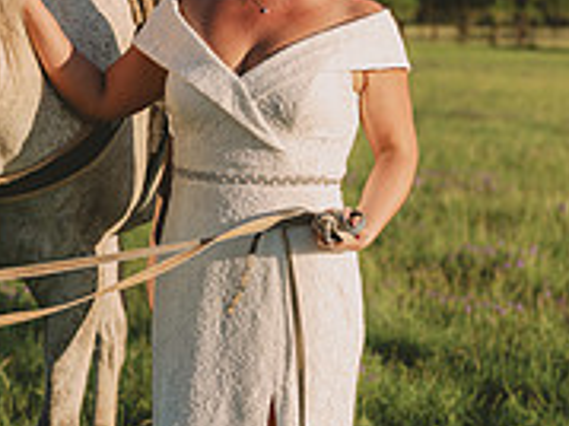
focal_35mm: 121
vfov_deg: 12.2
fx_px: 1988
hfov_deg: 16.2
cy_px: 270
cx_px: 132
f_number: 2.8
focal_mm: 50
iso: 80
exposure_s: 1/1600
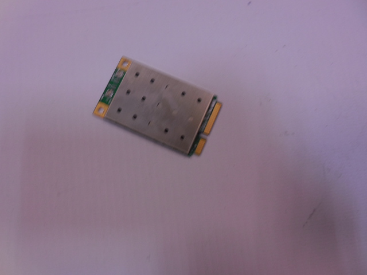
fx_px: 276
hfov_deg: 67.3
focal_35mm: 26
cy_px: 138
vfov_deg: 53.1
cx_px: 184
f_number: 3.5
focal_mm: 4.6
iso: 125
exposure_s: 1/30
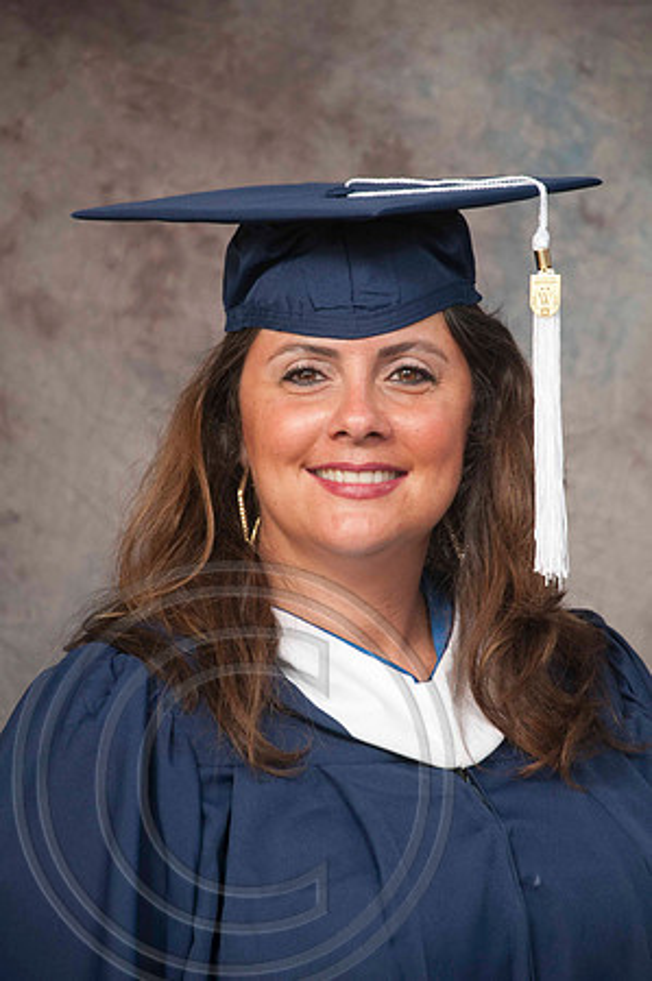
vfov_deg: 13.7
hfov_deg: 9.1
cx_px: 326
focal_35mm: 150
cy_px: 490
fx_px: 4084
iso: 200
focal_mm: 100
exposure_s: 1/125
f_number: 5.6
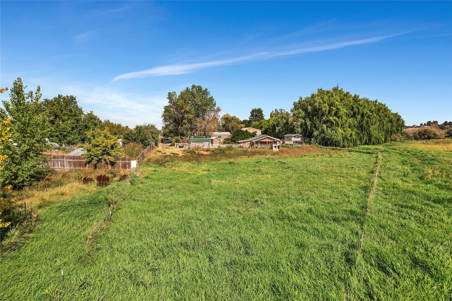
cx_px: 226
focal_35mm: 22
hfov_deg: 78.6
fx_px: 276
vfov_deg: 57.2
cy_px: 150
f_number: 2.8
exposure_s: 1/2000
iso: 100
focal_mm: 8.38
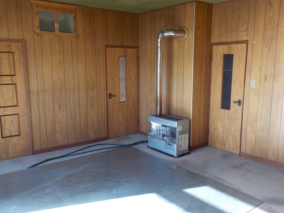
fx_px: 246
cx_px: 142
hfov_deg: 60.0
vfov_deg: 46.8
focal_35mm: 30
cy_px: 106
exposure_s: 1/50
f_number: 3.3
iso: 125
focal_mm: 4.1
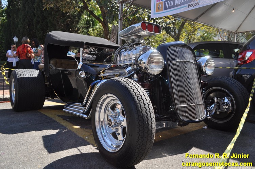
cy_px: 84
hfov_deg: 62.0
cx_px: 128
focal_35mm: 30
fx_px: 212
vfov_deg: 43.5
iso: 200
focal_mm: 20
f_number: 6.7
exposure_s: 1/350
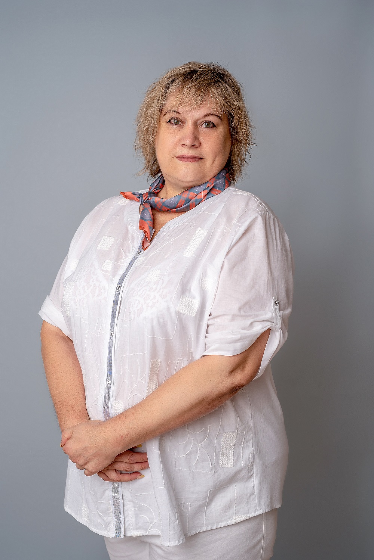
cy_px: 280
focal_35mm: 50
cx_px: 187
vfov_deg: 39.6
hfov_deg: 27.0
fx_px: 779
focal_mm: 50
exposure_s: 1/160
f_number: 5.6
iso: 100
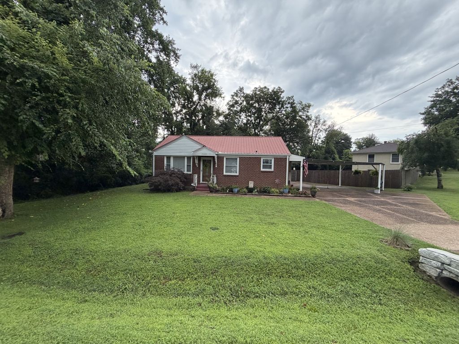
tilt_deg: -1.5
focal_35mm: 14
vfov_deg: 85.7
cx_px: 230
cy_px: 172
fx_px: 186
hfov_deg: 102.1
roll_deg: -1.1
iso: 200
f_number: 2.2
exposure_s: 1/121
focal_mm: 2.22
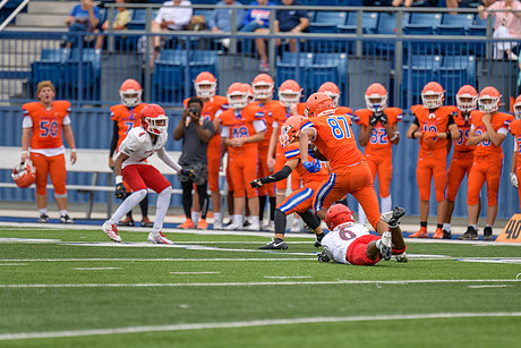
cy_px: 137
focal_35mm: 378
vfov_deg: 3.6
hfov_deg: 5.5
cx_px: 309
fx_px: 5472
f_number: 2.8
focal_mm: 300
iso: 280
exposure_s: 1/500
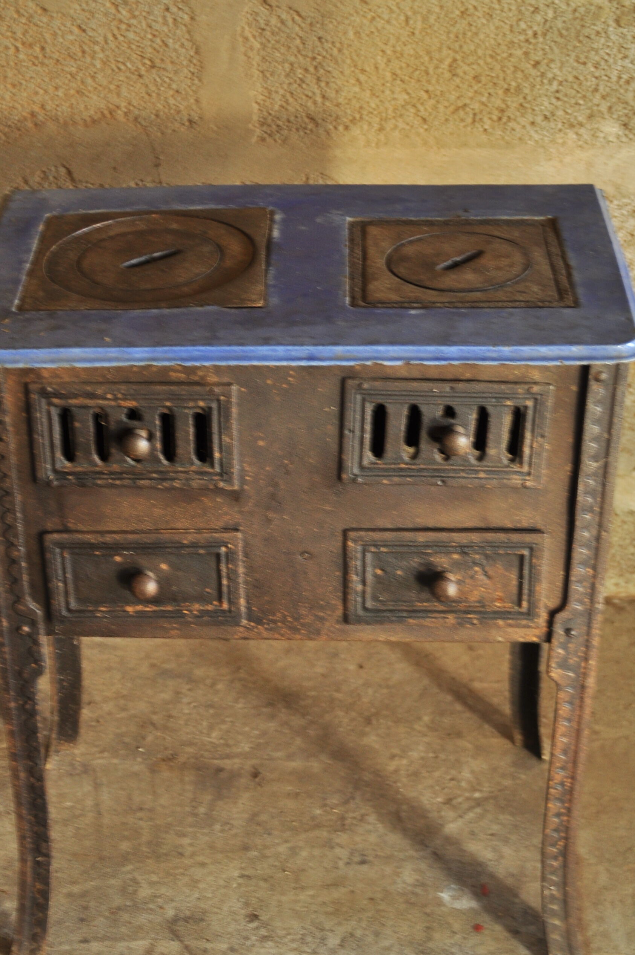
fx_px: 1767
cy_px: 561
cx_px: 270
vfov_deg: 30.2
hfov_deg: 20.4
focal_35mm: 67
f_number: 5
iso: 200
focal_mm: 35
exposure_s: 1/13
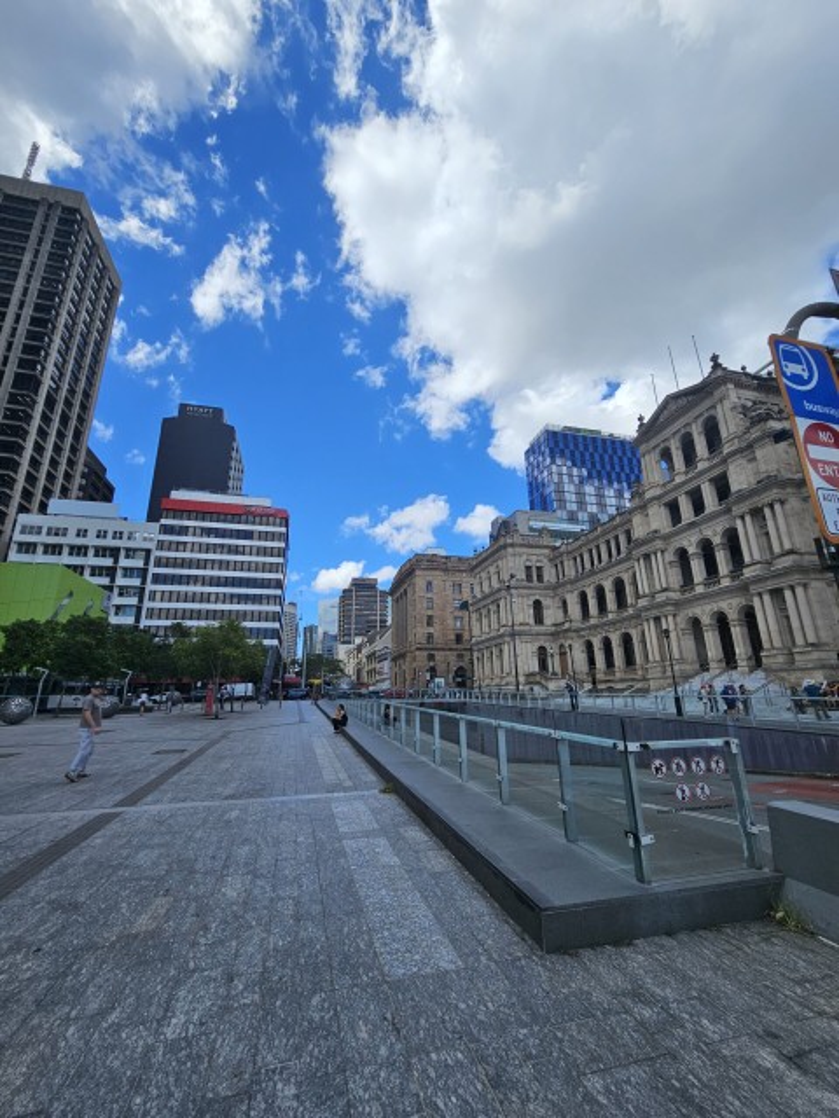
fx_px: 420
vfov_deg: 106.2
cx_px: 420
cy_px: 559
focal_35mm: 13
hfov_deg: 89.9
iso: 50
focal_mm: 2.2
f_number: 2.2
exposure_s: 1/2679
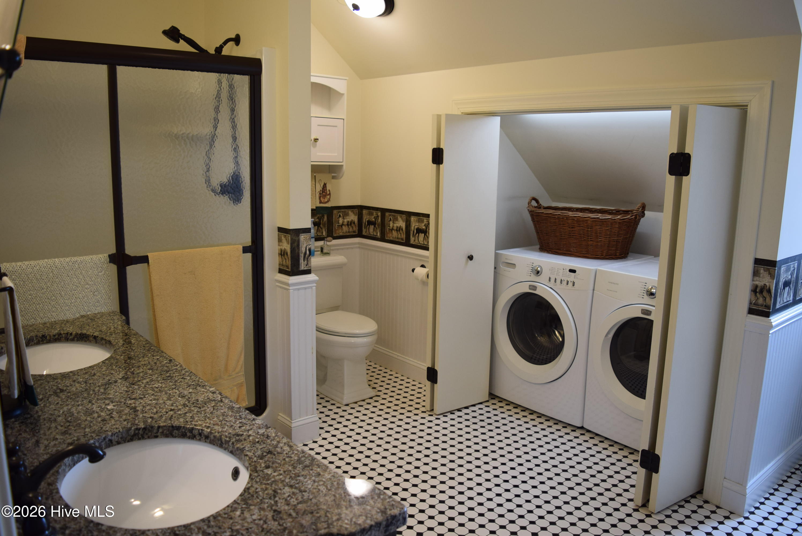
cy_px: 268
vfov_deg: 48.0
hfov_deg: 67.3
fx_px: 602
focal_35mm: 27
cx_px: 401
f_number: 4
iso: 400
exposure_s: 1/60
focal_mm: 18
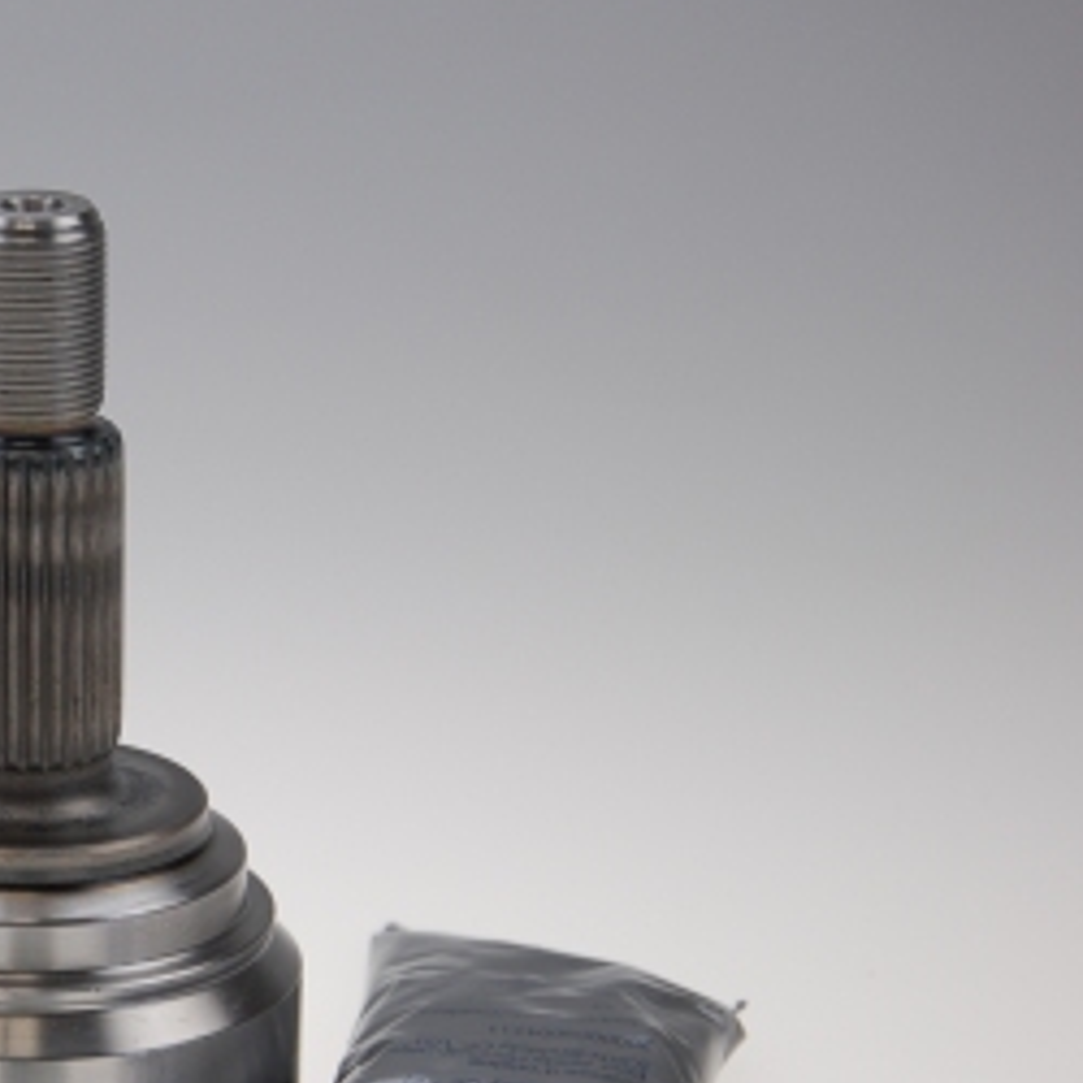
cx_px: -82
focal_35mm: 189
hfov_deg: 9.2
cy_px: 784
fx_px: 6690
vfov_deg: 9.2
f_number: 5.6
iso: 280
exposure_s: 1/500
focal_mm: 62
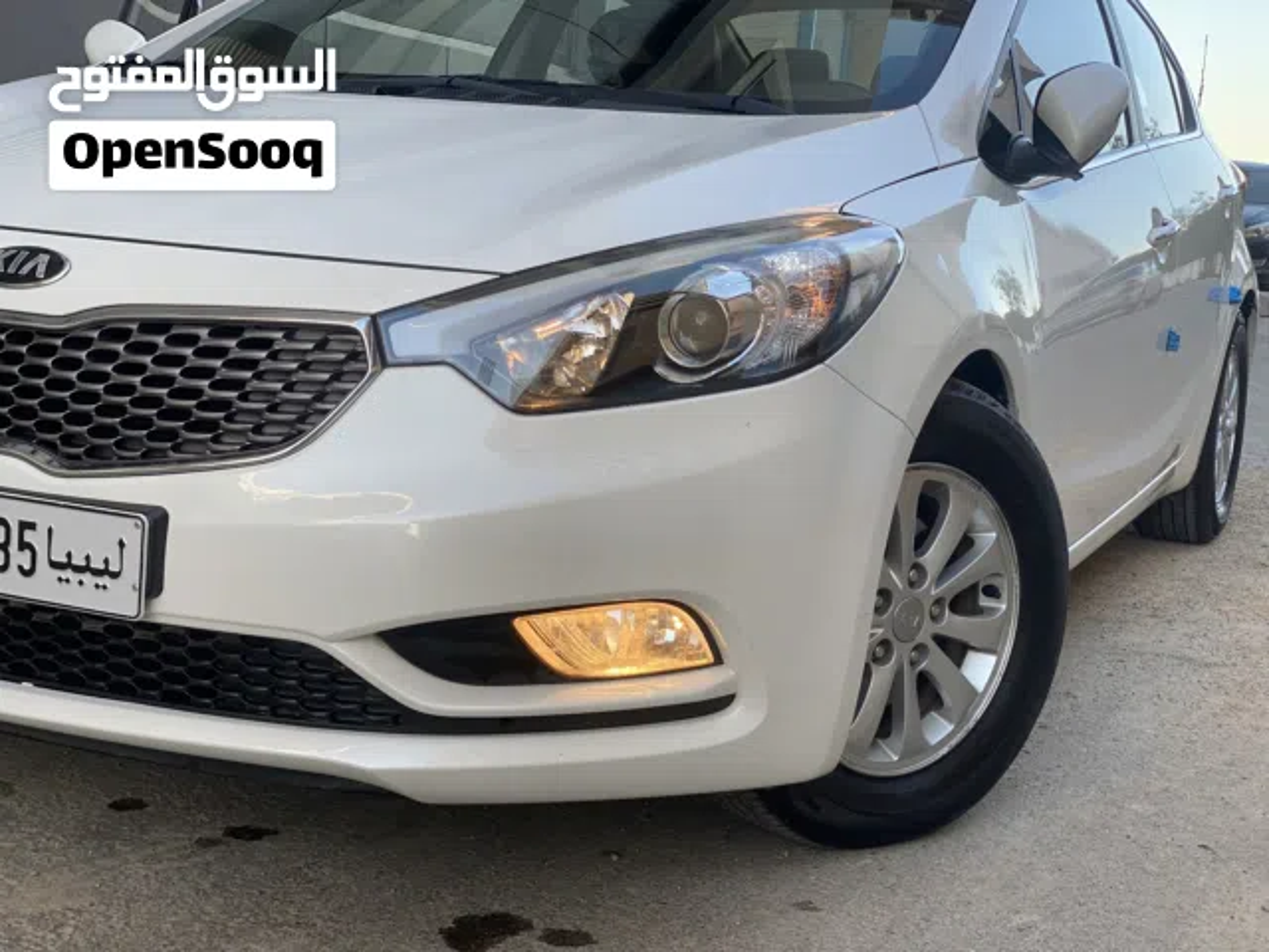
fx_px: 1906
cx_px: 634
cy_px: 476
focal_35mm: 52
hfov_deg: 36.8
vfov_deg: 28.0
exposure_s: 1/122
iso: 25
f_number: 2
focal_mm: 6
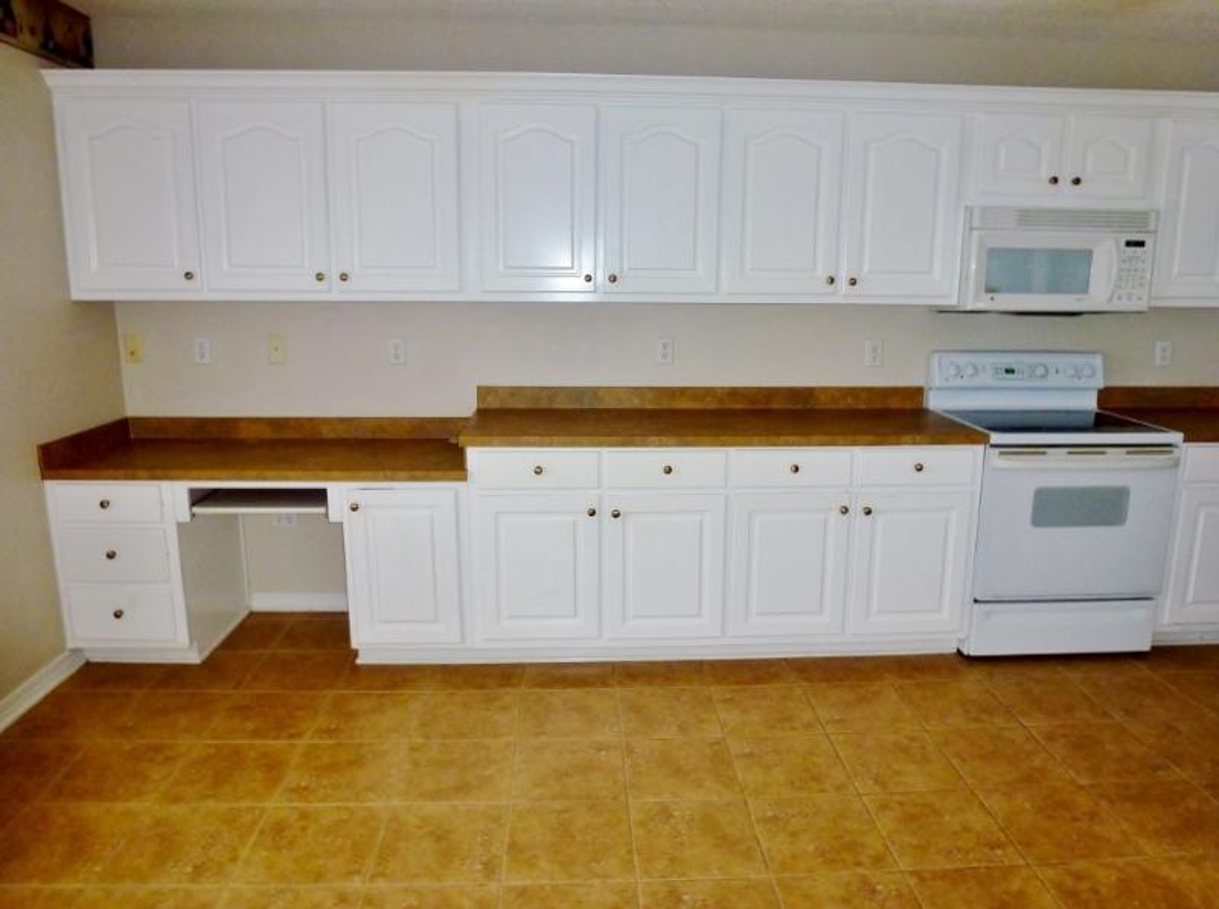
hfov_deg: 71.7
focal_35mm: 24
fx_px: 844
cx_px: 610
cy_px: 454
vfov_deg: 56.7
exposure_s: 1/60
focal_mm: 4.3
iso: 200
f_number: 3.3
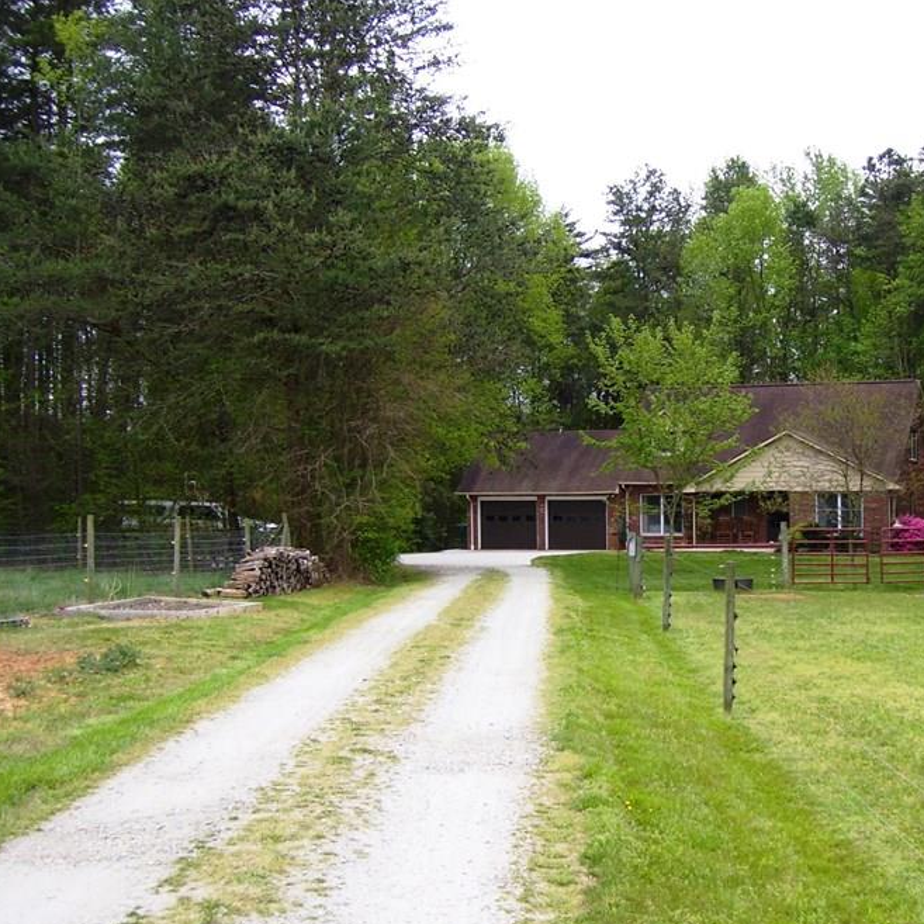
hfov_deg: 32.7
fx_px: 1540
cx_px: 706
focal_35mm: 51
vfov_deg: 33.4
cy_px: 516
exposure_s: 1/500
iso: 80
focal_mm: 6
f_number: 2.7
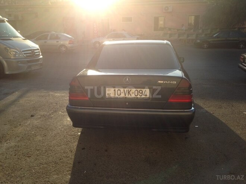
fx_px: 235
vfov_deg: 42.9
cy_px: 92
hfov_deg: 55.4
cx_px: 123
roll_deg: +2.3
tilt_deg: -15.2
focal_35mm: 33
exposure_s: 1/861
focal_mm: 4.12
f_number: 2.4
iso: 50
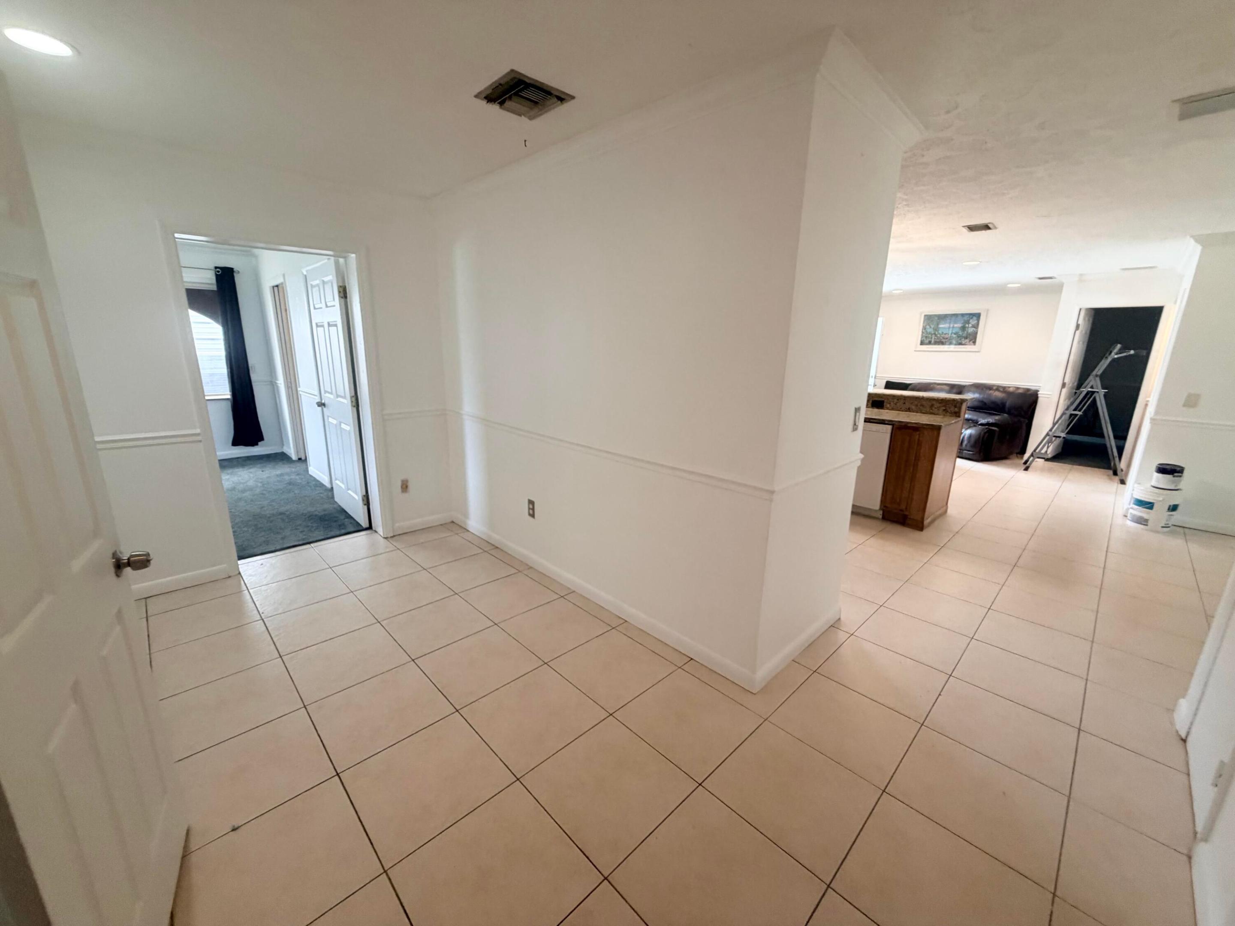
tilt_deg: -14.2
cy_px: 463
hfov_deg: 102.1
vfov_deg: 85.7
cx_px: 618
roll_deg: -0.4
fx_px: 499
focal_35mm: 14
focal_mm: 2.22
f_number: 2.2
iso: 250
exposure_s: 1/60
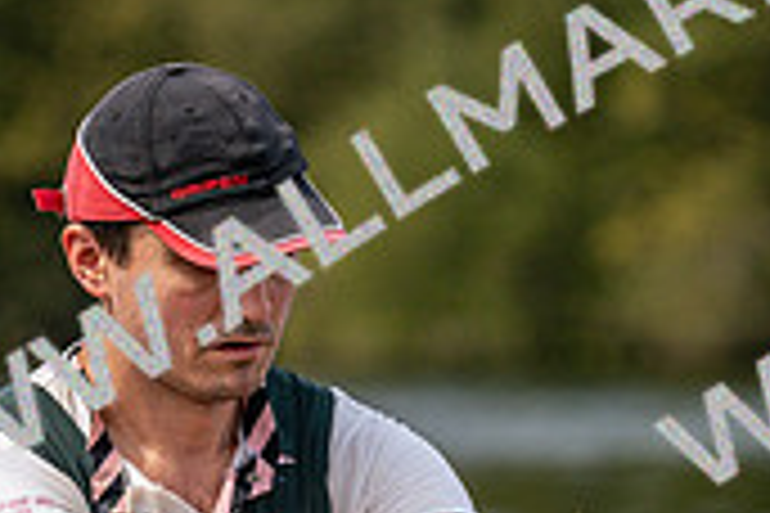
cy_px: 560
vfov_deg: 1.5
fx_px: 19441
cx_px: 329
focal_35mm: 909
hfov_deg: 2.3
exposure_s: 1/1600
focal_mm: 268
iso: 320
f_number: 5.6
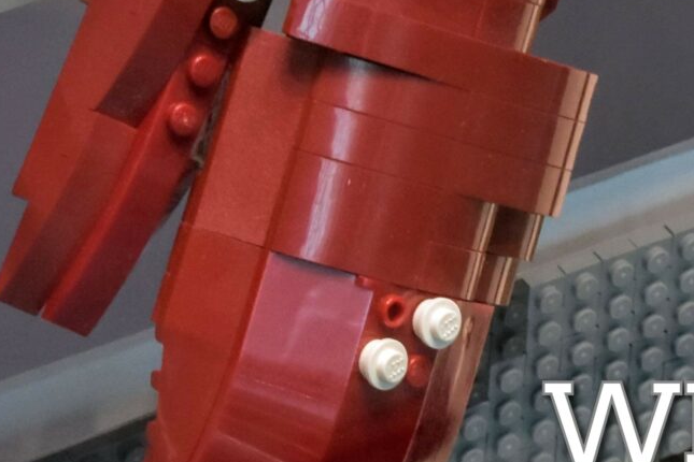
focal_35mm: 268
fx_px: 5166
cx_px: 437
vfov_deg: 5.0
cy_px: -418
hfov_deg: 7.7
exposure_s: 1/100
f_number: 8
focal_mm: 45
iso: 1000
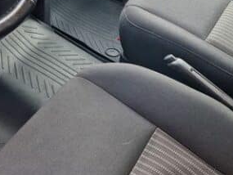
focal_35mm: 62
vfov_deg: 22.2
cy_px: -25
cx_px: 57
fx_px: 417
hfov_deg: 30.6
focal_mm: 5.4
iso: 64
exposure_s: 1/180
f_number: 1.8
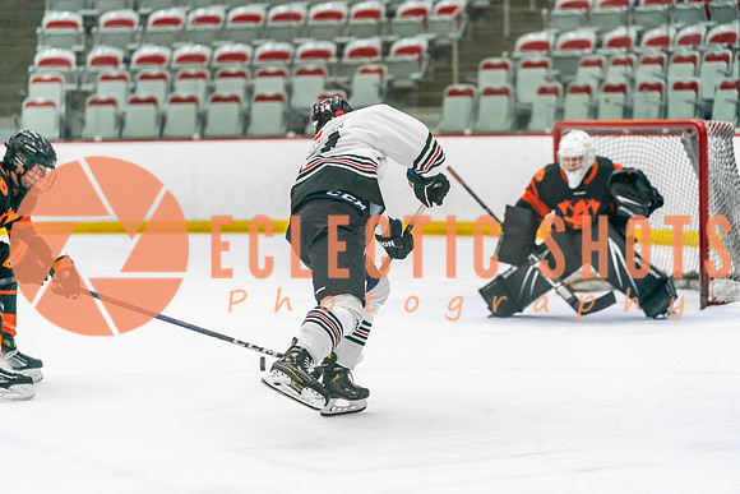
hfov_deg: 16.6
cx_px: 360
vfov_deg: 11.1
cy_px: 241
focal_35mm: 124
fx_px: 2541
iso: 3200
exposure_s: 1/1250
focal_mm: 114
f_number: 2.8
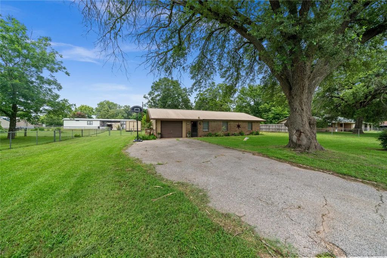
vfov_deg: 90.0
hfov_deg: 112.6
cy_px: 129
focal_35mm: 12
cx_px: 194
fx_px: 129
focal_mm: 12
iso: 100
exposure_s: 1/200
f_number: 6.3
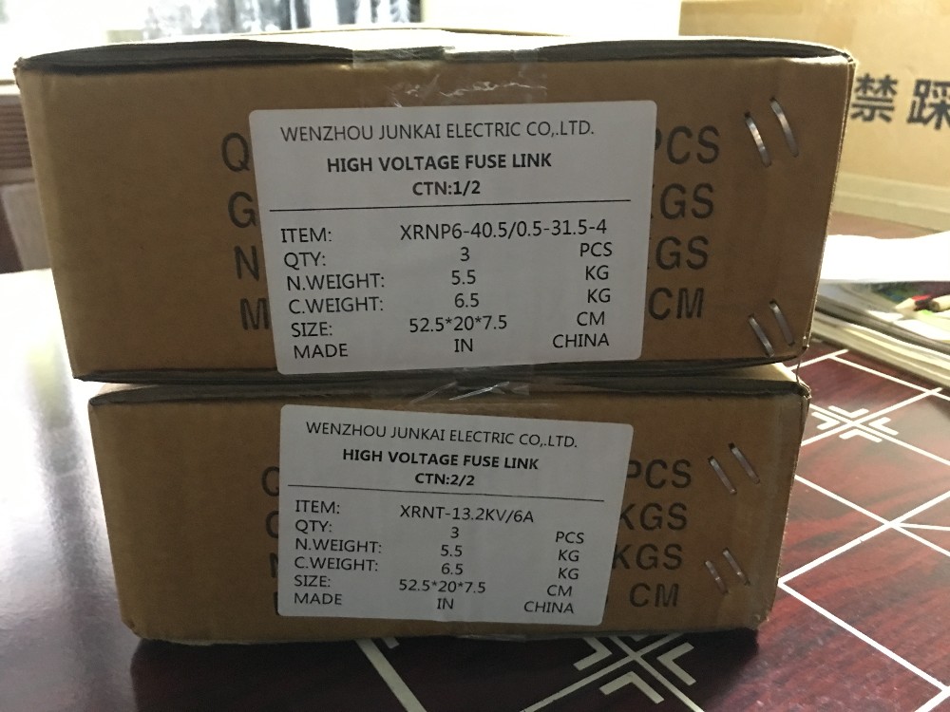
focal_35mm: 29
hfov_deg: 61.7
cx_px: 475
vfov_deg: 48.2
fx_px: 796
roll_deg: +0.0
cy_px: 356
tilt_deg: -20.4
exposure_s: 1/8
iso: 160
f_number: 2.2
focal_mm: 4.15
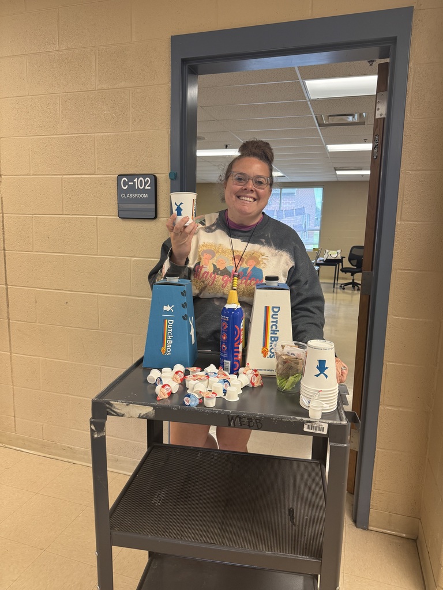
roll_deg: -0.8
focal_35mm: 24
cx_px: 222
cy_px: 295
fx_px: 410
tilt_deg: -8.3
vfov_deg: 71.6
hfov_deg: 56.8
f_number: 1.78
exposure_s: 1/120
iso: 200
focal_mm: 6.76
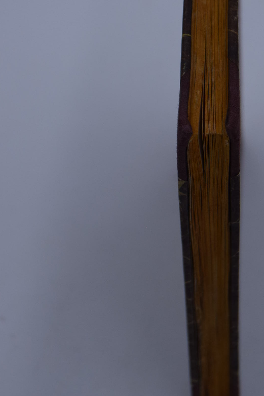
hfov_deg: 8.7
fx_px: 1727
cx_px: 216
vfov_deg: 13.1
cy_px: 105
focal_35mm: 157
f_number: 5.6
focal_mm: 55
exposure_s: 1/1000
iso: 450
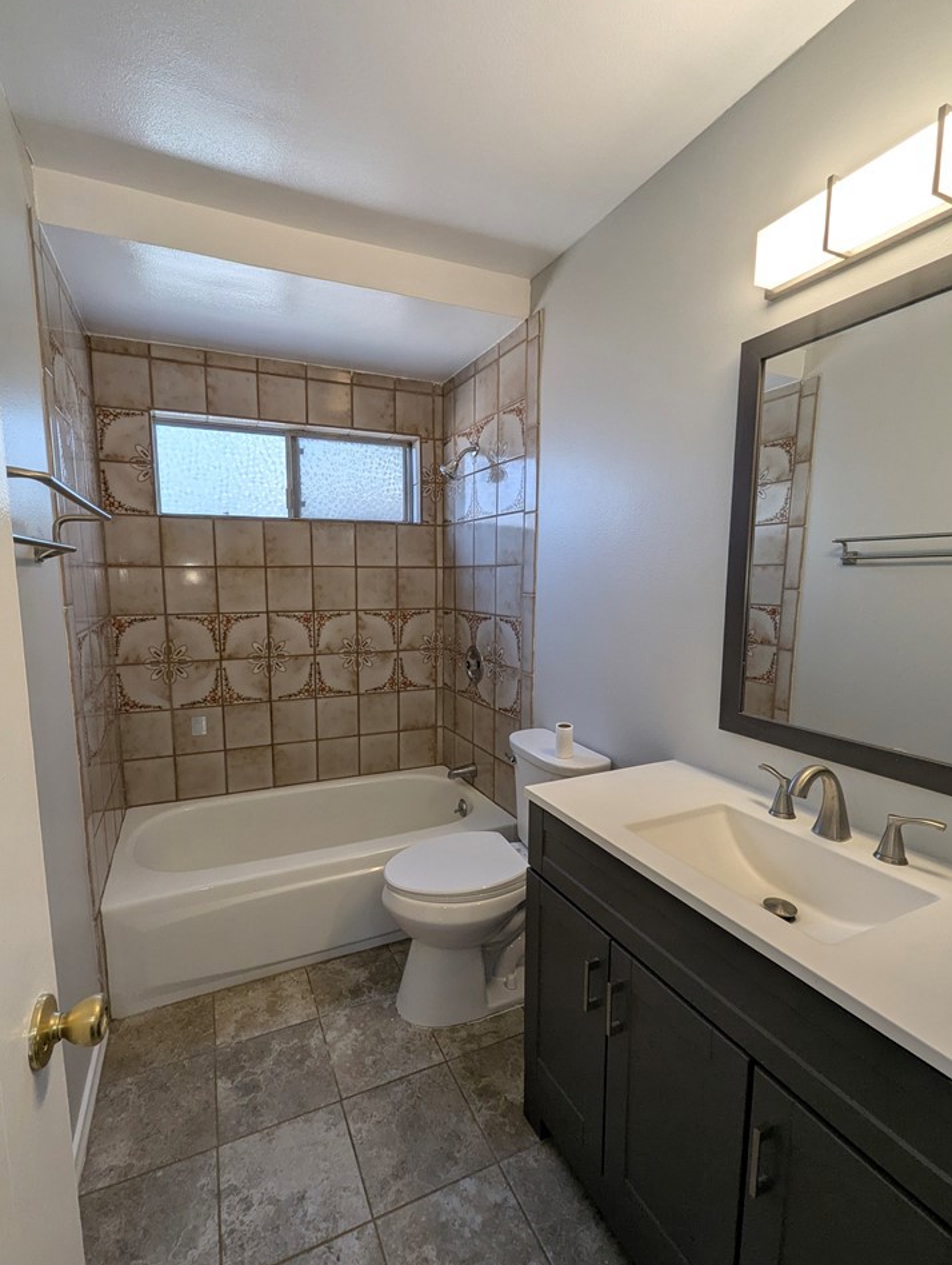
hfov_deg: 85.7
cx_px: 449
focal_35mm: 14
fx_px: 512
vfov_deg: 102.0
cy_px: 641
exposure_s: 1/120
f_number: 2.2
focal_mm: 1.95
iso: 59
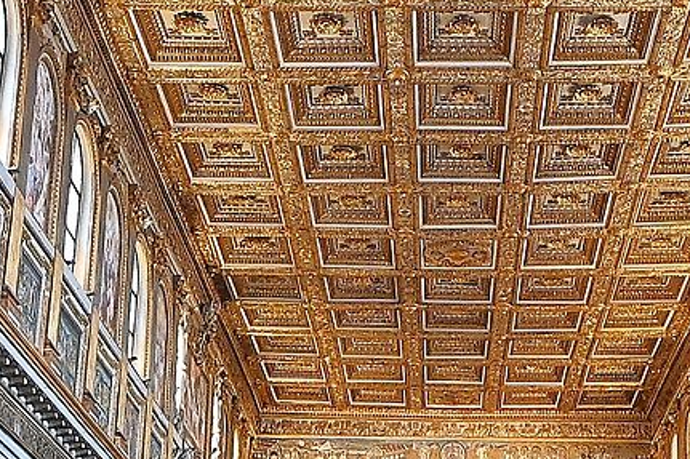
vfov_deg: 17.4
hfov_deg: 25.9
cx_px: 432
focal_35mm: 78
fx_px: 1494
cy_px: 159
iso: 2800
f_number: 3.2
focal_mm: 14
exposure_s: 1/30
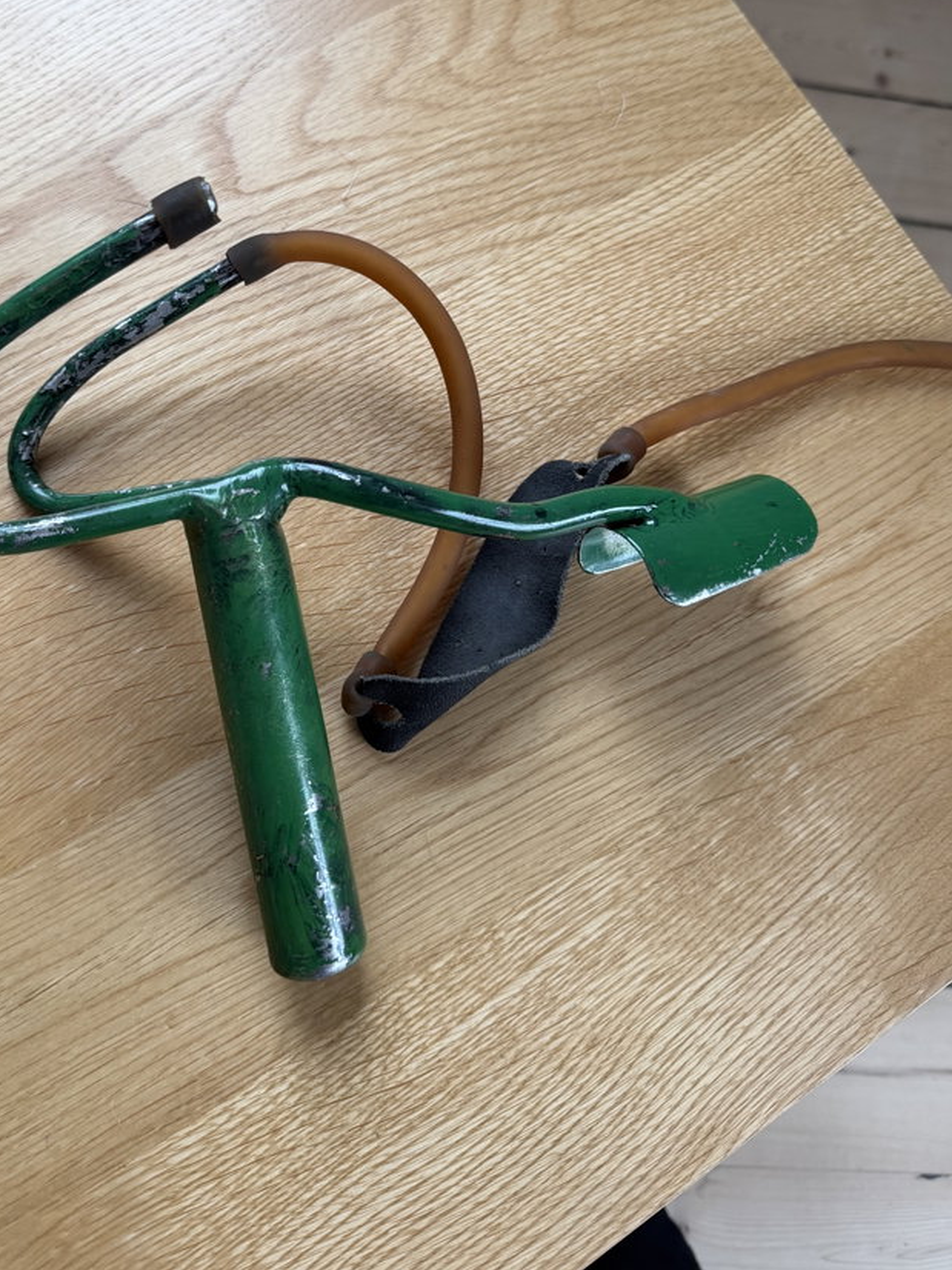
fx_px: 1137
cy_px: 456
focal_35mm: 31
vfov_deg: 57.5
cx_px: 363
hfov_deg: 45.1
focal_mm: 6.76
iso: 200
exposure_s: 1/104
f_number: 1.78
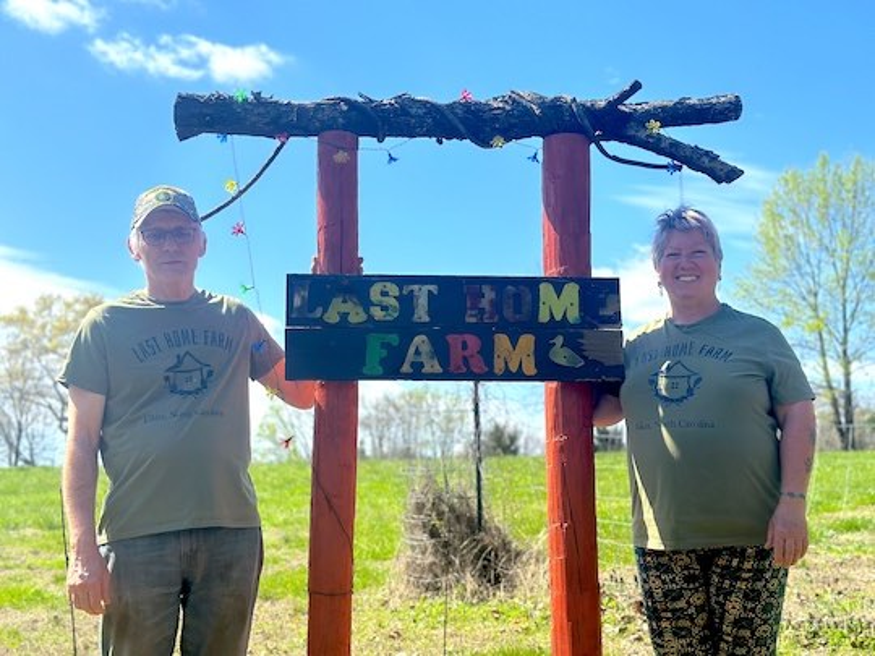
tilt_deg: +9.8
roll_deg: -0.8
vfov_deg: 30.3
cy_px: 328
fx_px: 1213
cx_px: 438
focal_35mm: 48
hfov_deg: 39.7
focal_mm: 6.86
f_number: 1.78
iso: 100
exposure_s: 1/4367
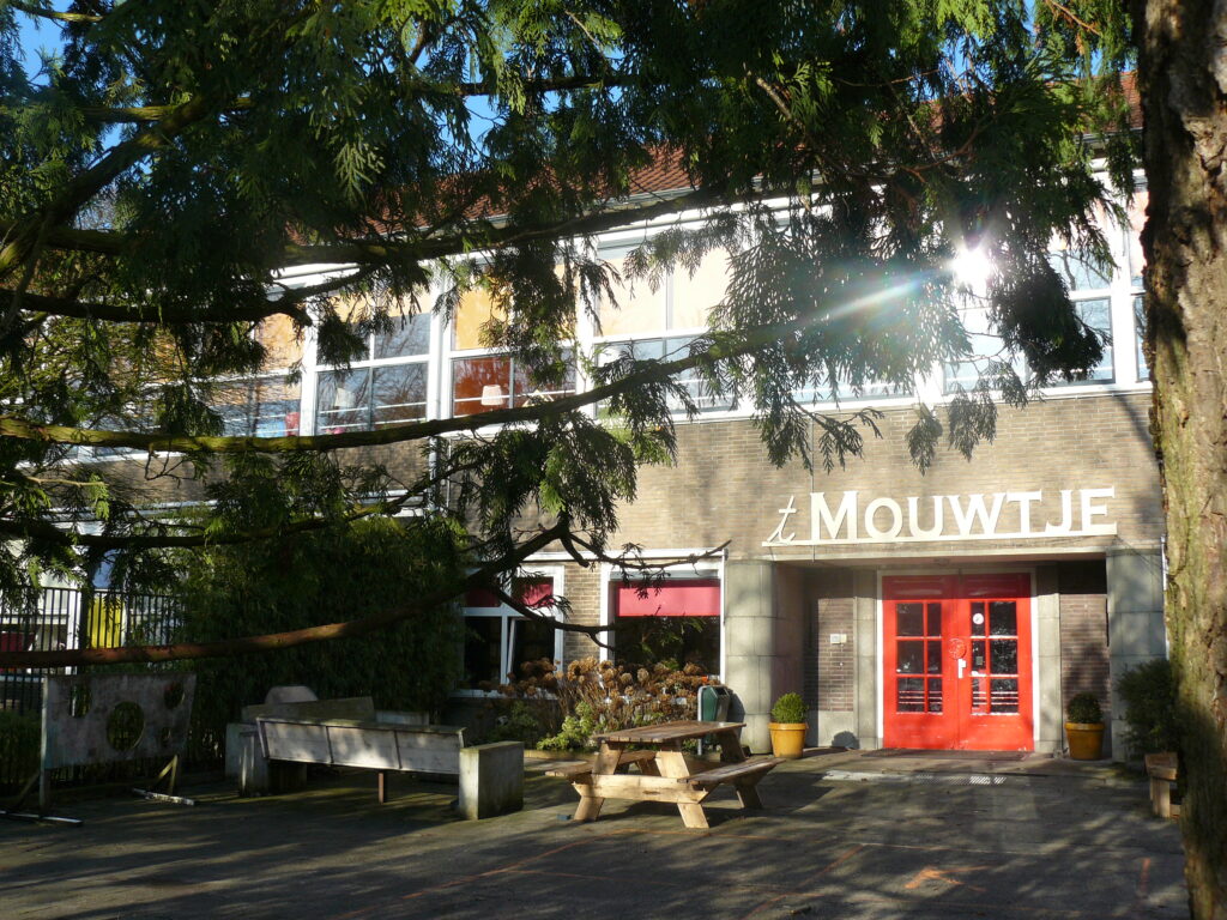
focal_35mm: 36
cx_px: 614
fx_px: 1276
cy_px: 460
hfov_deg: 51.4
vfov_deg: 39.7
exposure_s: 1/250
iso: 100
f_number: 5
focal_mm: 6
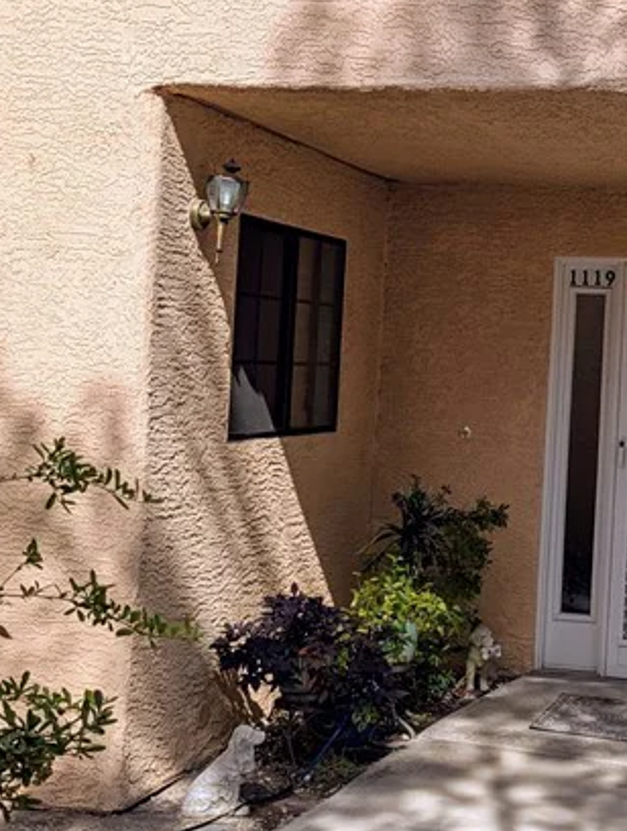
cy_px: 286
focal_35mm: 60
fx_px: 1443
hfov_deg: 23.6
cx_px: 612
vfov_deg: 31.9
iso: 47
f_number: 1.85
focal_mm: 6.81
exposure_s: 1/2410
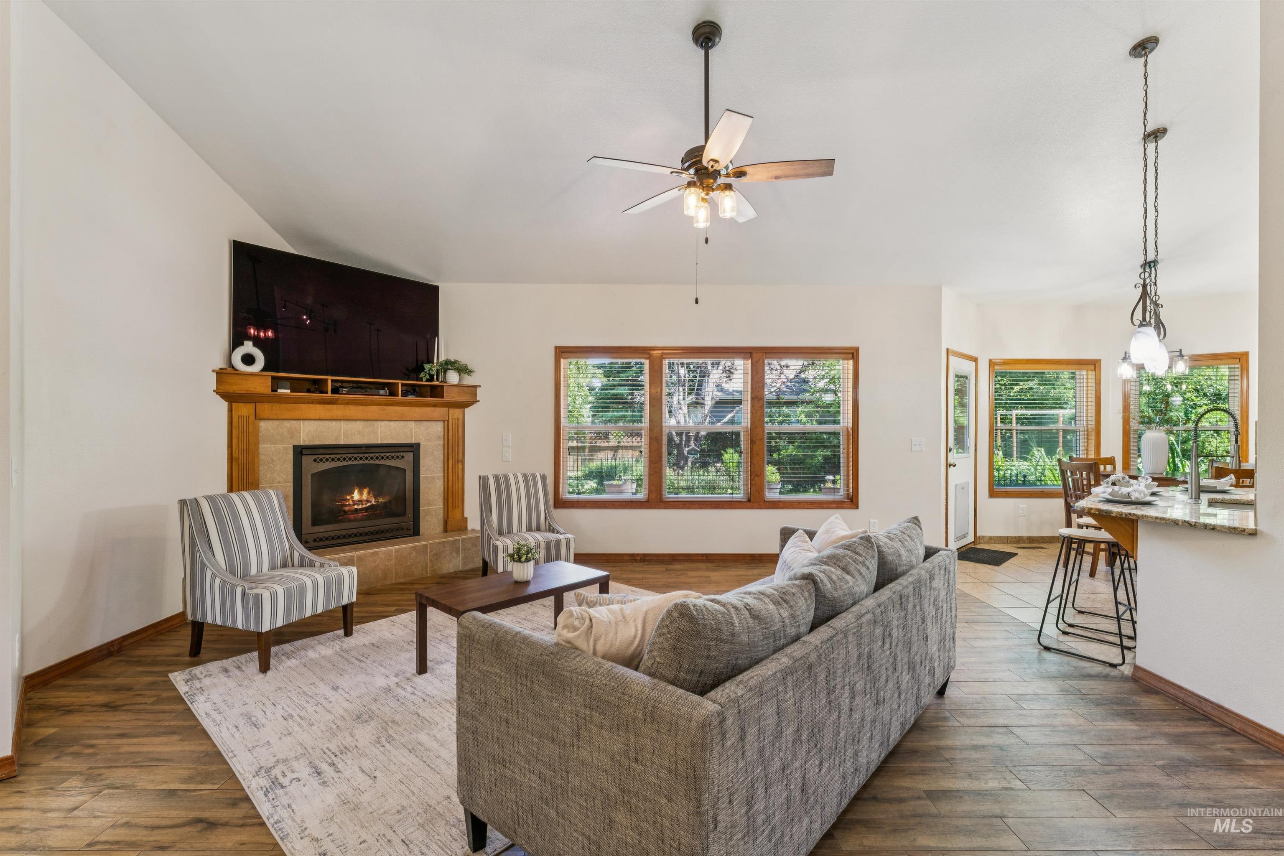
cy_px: 428
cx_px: 642
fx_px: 571
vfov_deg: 73.7
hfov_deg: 96.7
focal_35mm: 16
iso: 400
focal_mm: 16
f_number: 13
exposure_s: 1/5
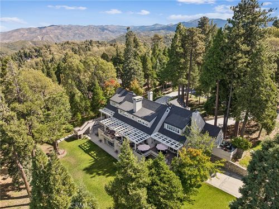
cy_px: 104
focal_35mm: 24
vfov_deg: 56.7
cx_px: 140
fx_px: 193
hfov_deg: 71.6
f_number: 2.8
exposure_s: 1/60
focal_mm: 12.3
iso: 120
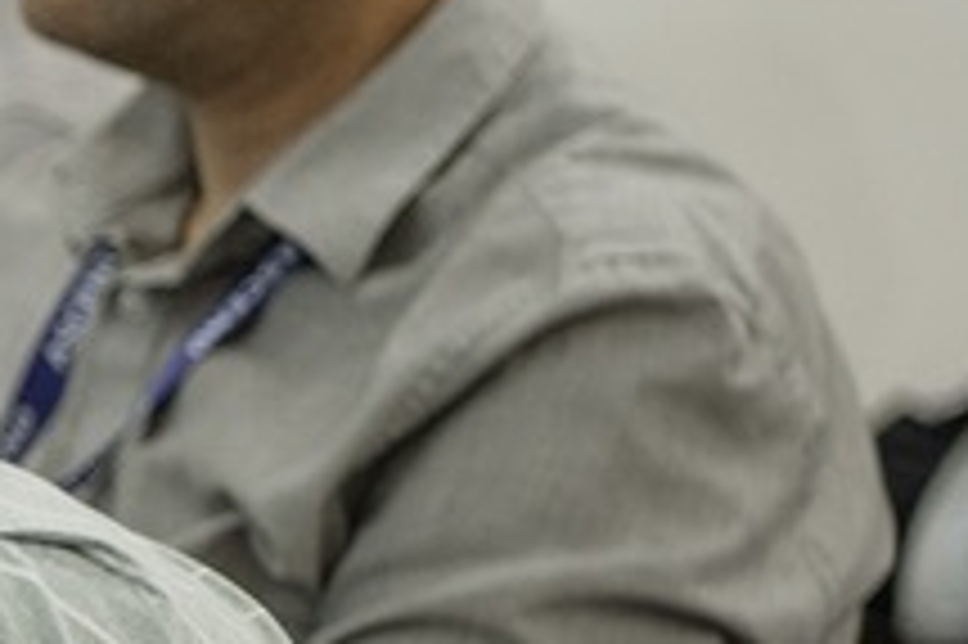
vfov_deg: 2.9
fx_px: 12762
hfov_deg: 4.3
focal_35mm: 475
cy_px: 797
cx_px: -1310
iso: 640
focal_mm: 85
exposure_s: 1/200
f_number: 2
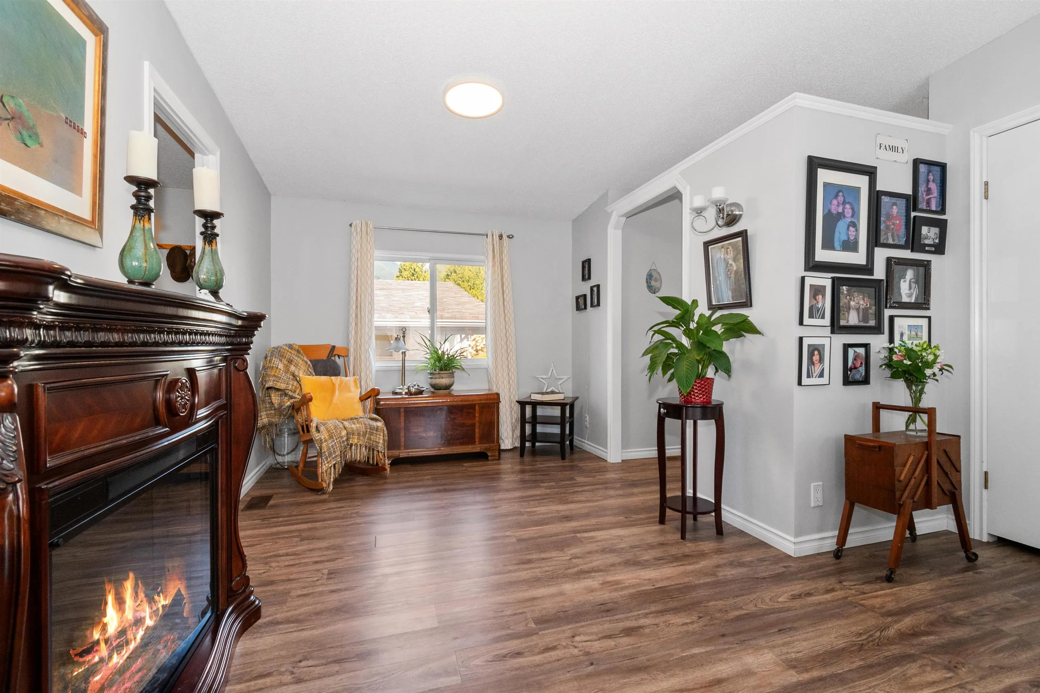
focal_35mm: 15
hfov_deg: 100.4
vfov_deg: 77.3
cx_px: 520
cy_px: 346
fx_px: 433
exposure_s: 1/30
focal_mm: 10
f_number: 9
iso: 250
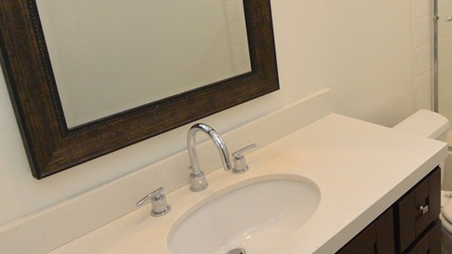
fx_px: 431
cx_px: 398
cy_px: 75
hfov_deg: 49.9
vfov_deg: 32.4
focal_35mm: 36
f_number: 3.8
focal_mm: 7.3
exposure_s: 1/250
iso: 320
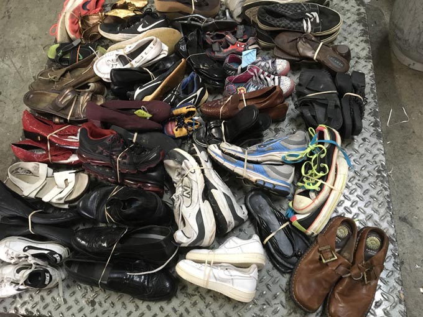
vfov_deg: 48.2
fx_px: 354
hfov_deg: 61.7
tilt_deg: -63.0
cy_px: 158
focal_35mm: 29
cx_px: 212
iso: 200
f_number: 2.2
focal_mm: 4.15
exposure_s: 1/20
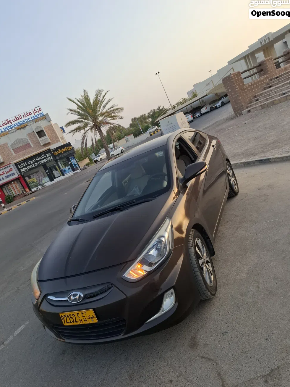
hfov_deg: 56.8
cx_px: 148
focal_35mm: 24
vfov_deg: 71.6
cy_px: 192
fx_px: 268
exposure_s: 1/397
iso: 50
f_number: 1.8
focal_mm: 5.54
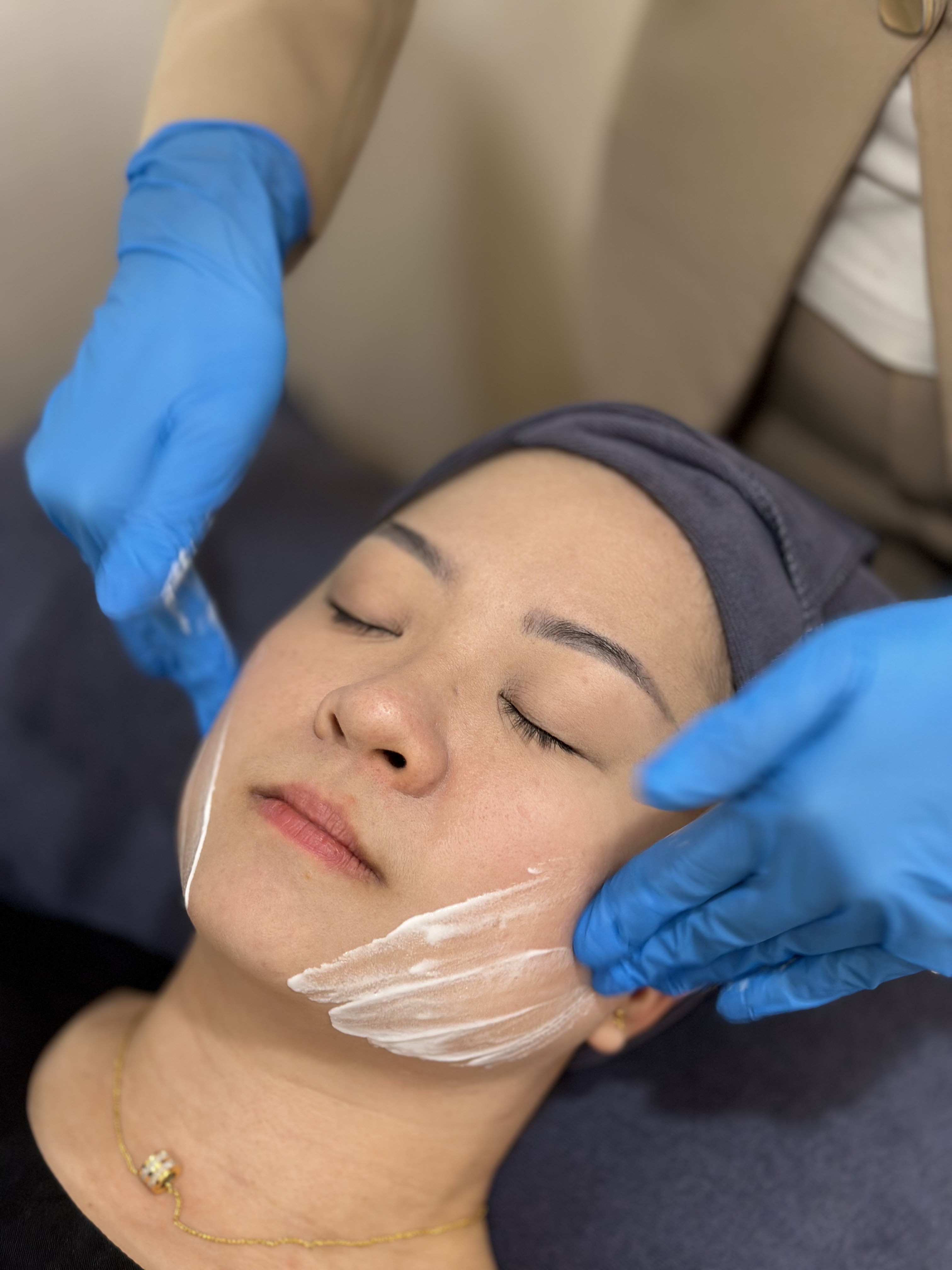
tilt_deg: -49.1
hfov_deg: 30.3
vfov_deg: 39.7
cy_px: 635
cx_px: 476
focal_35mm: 48
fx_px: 1760
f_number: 1.78
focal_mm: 6.86
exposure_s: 1/50
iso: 125
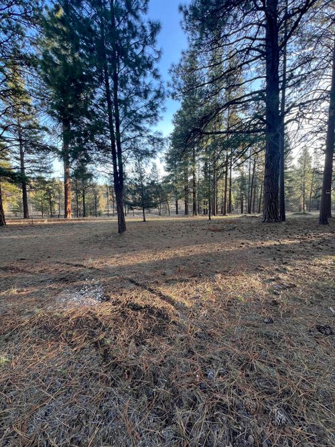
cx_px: 168
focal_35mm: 13
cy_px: 224
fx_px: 168
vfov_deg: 106.2
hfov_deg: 89.9
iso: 50
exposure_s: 1/99
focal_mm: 1.57
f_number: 1.8
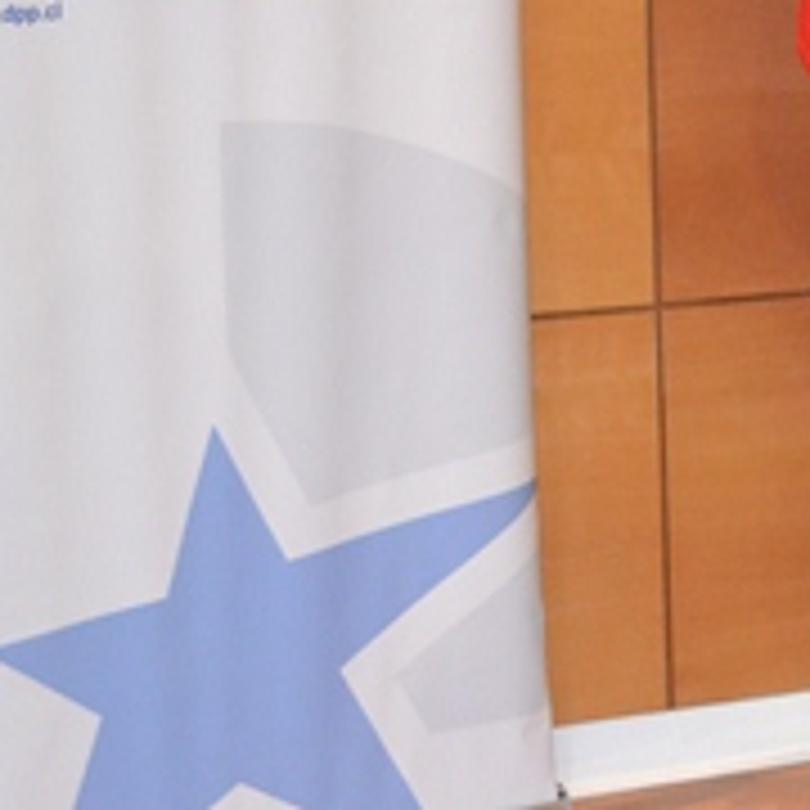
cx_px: 1310
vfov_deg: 12.8
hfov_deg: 12.1
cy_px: 126
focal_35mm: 136
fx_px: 3600
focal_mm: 32
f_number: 4.8
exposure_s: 1/60
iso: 3200
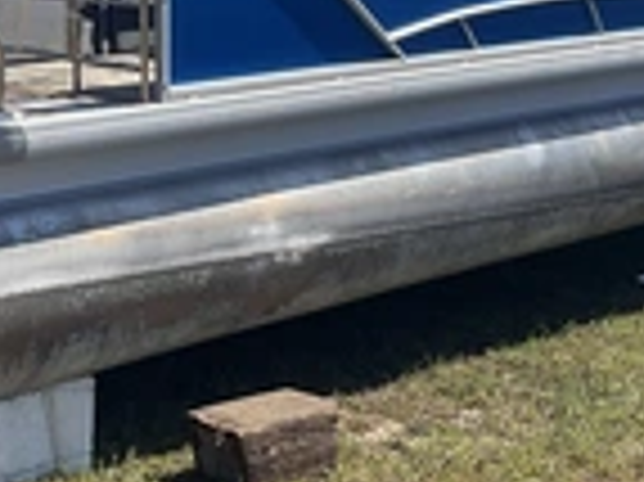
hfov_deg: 23.7
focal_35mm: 81
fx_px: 1506
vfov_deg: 17.4
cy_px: -77
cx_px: 104
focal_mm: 3
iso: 25
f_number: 1.8
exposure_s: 1/1377
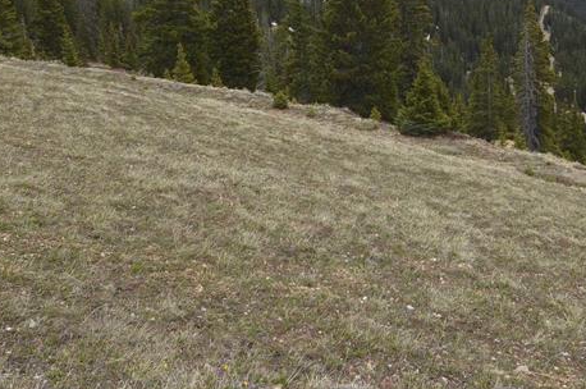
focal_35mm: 47
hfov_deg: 41.4
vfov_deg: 27.2
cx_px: 392
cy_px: 17
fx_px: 764
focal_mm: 14
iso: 100
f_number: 8
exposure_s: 1/200
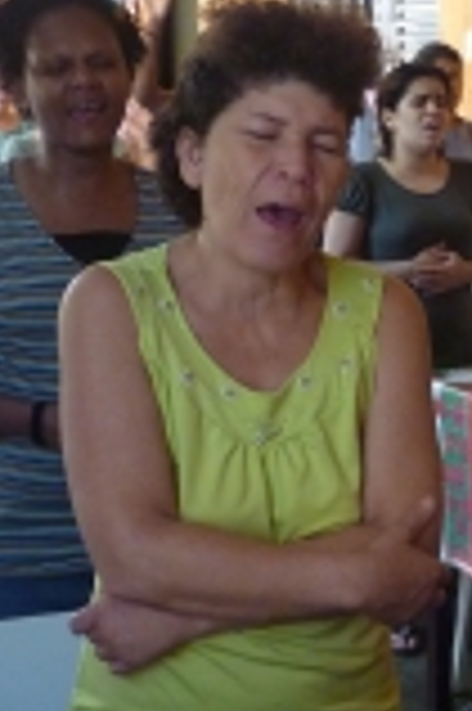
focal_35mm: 87
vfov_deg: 23.3
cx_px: 553
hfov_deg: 15.2
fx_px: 1715
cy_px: 266
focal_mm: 5.5
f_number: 2.8
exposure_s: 1/30
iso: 320
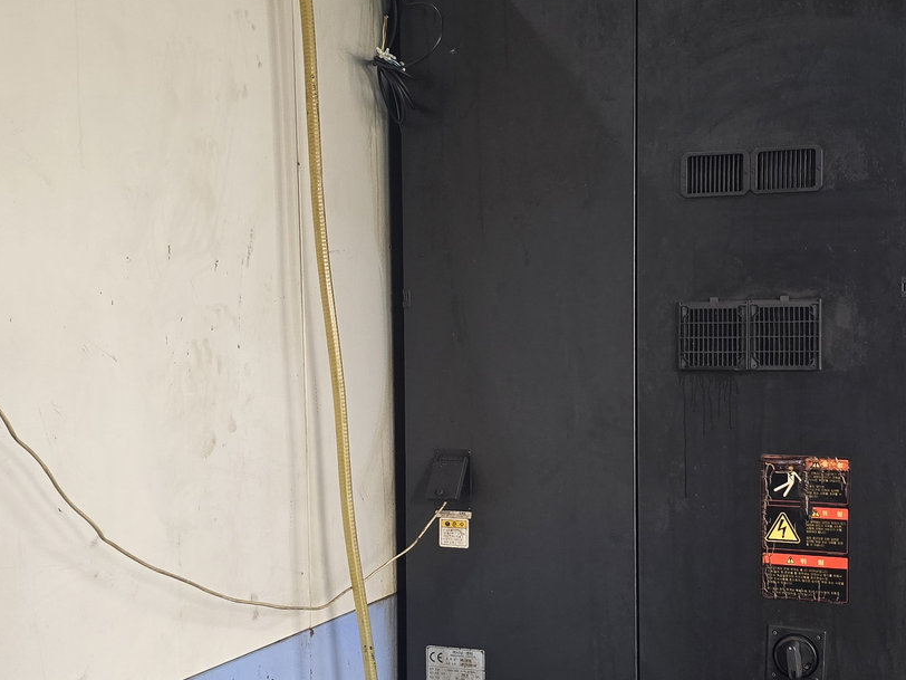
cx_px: 518
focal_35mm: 51
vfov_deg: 28.5
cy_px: 424
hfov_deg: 37.4
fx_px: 1335
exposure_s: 1/120
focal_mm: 6.3
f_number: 1.7
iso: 250
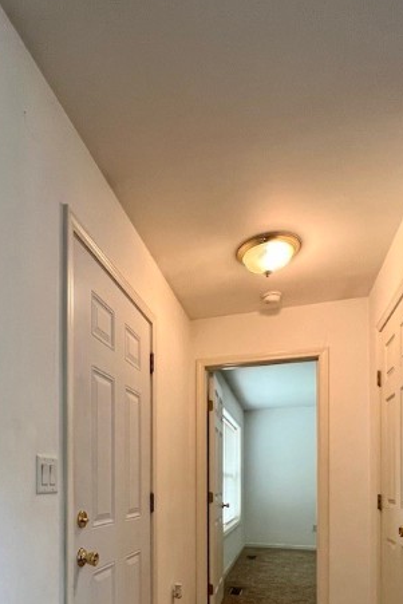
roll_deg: +0.2
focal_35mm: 23
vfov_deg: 68.9
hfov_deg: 53.9
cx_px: 131
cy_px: 481
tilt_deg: -0.6
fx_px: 386
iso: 200
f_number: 1.8
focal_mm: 1.57
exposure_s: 1/60
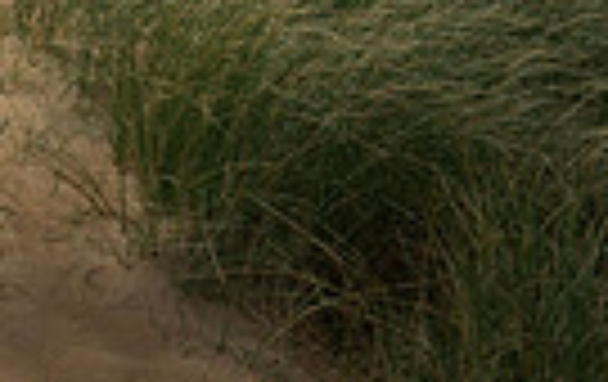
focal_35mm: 153
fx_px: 2540
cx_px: -567
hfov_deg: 12.2
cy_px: -479
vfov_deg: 8.1
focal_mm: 35
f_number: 8
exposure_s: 1/50
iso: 50
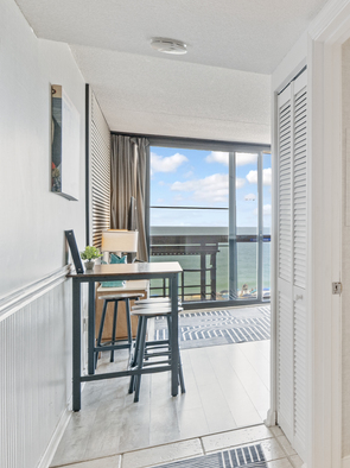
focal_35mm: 35
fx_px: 472
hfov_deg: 25.2
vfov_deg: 52.6
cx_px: 574
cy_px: 244
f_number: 8
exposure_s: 1/6
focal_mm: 14
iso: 320
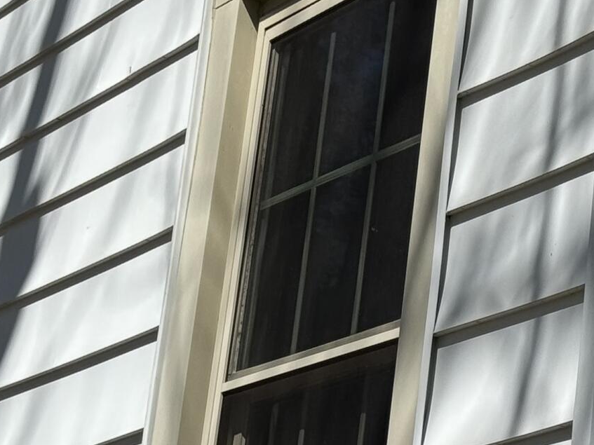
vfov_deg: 8.6
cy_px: -67
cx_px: 359
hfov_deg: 11.6
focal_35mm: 170
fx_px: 2917
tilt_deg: +19.3
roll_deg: -7.2
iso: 64
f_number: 1.78
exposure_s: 1/4049
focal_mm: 6.76
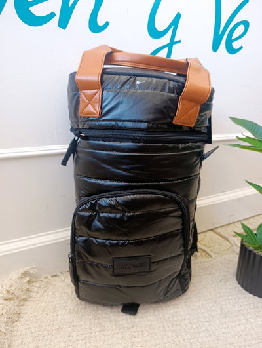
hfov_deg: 59.0
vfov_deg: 73.8
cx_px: 131
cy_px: 174
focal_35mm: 23
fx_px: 231
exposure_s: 1/100
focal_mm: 6.11
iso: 486
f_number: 1.65
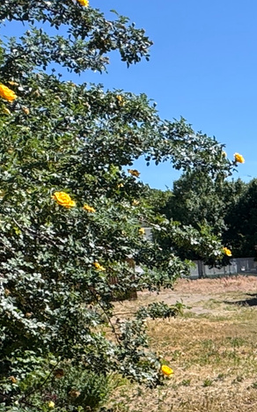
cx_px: 472
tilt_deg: -6.4
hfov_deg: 16.5
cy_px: 342
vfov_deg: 30.6
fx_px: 729
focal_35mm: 65
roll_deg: +1.9
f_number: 2.2
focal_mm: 2.22
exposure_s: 1/1256
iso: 50
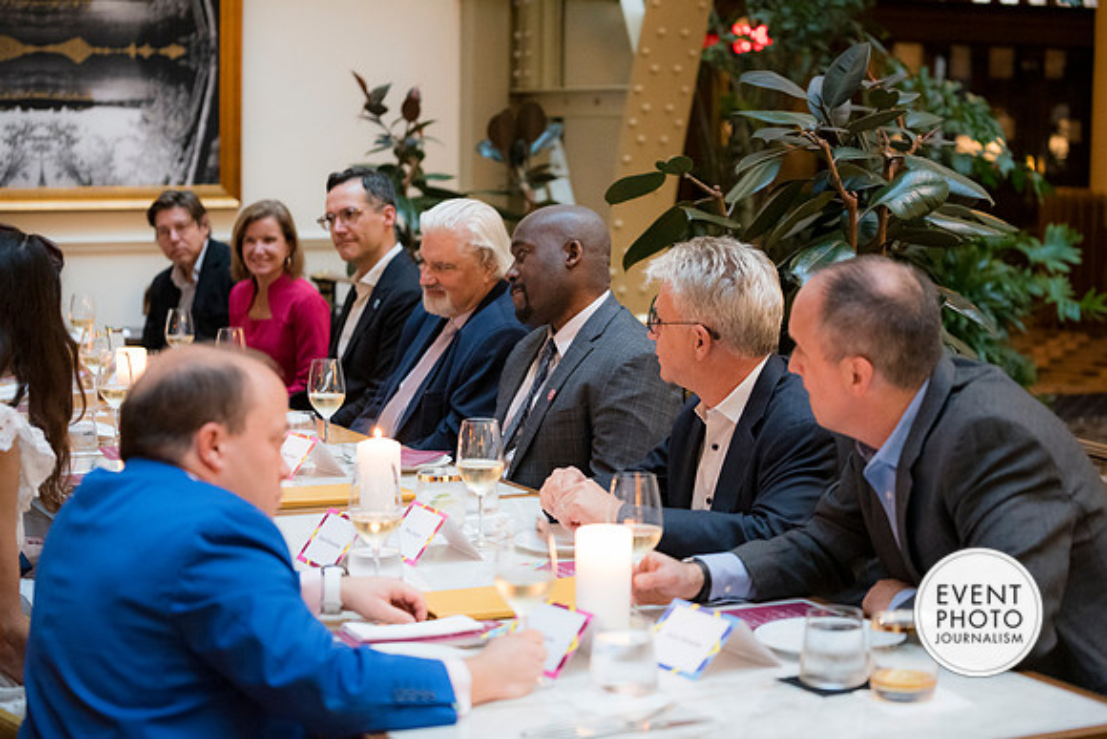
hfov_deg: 28.8
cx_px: 554
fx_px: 2153
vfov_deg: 19.5
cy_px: 370
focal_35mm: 70
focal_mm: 70
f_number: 2.8
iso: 6400
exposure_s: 1/125
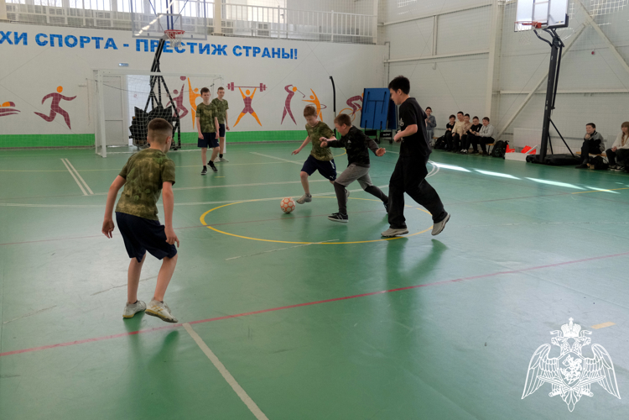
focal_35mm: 32
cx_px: 314
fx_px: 559
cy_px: 210
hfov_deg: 58.7
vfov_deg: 41.1
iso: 1600
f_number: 3.2
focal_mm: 21.4
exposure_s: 1/1000
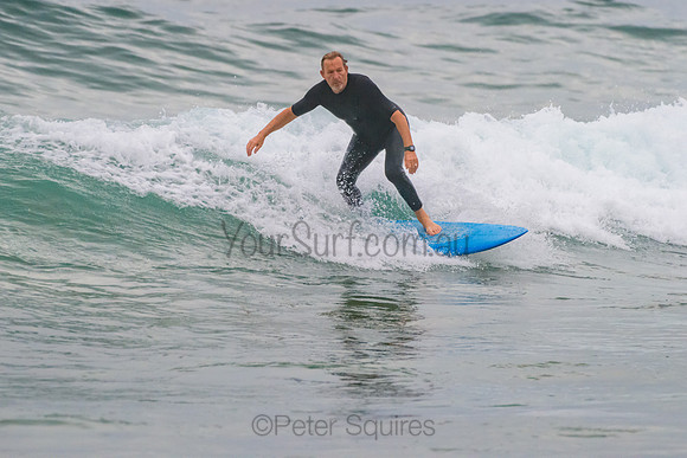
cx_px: 367
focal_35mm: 613
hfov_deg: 3.4
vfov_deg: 2.2
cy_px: 177
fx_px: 11702
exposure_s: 1/1250
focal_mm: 500
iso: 1800
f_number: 5.6
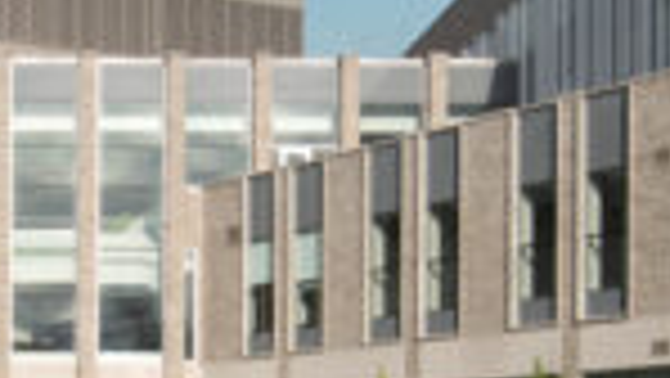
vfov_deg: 11.9
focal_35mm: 101
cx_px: 108
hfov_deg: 20.8
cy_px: 56
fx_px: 1795
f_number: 18
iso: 31
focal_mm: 14
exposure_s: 1/13
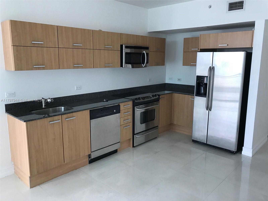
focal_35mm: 28
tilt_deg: -10.0
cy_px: 100
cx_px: 134
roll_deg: -0.5
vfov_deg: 49.7
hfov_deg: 63.4
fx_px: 217
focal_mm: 3.99
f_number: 1.8
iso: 20
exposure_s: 1/30
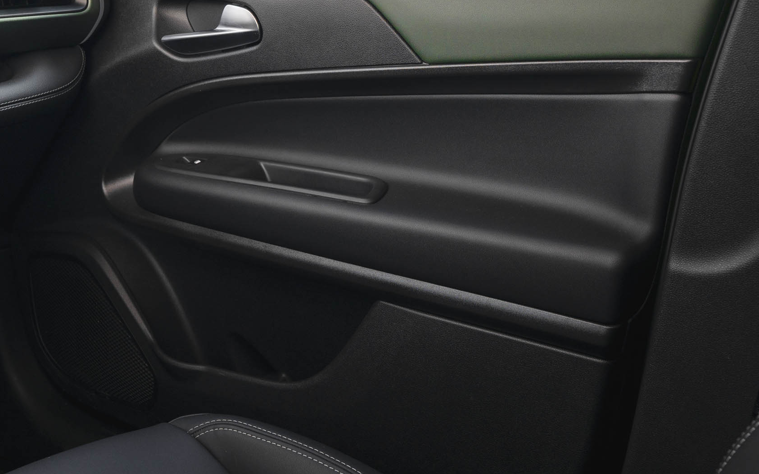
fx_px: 972
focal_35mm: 47
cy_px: 107
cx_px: 305
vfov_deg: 27.0
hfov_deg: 42.4
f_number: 5.6
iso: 200
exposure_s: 1/80
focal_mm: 24
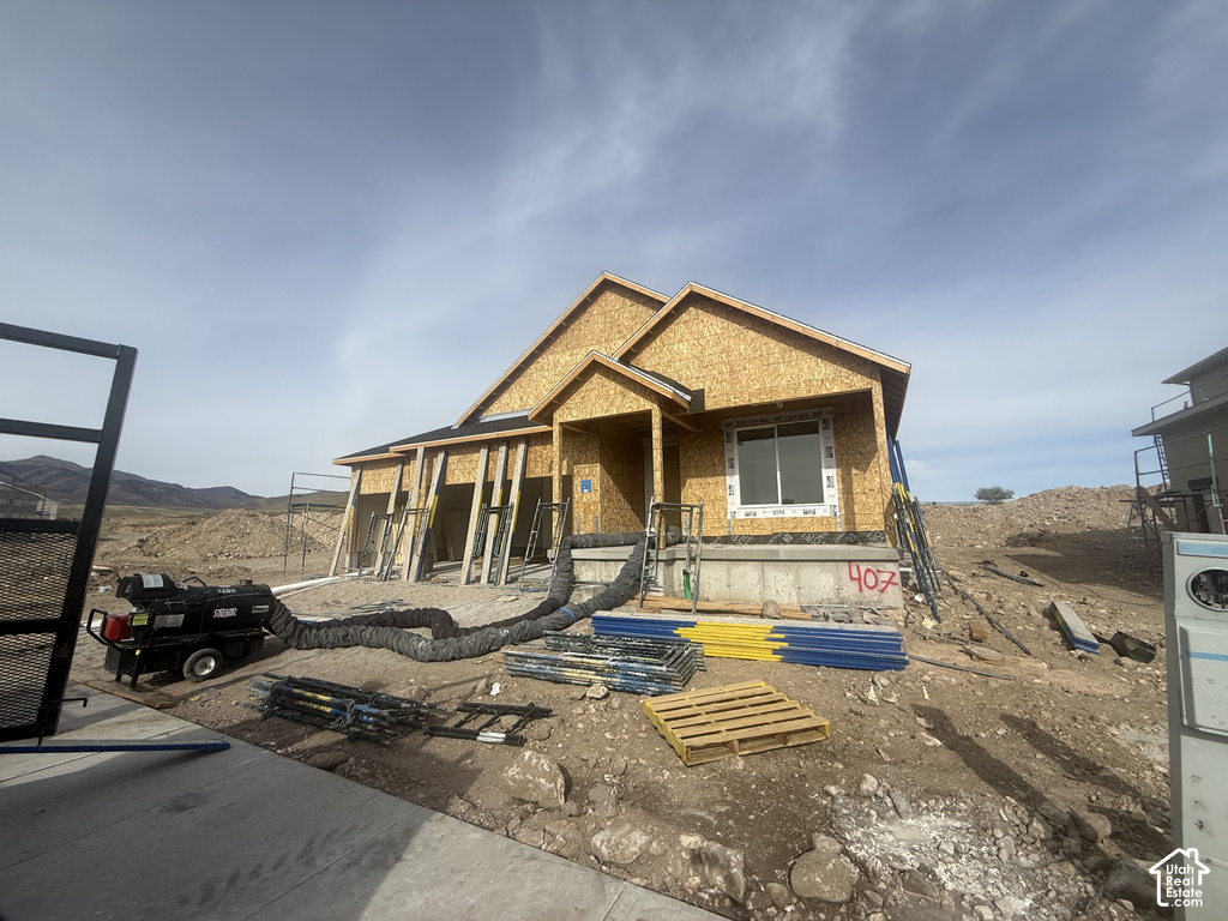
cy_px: 460
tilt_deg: +8.0
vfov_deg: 85.7
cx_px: 614
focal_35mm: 14
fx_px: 497
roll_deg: +1.8
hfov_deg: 102.1
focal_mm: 2.22
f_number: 2.2
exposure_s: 1/2841
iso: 50
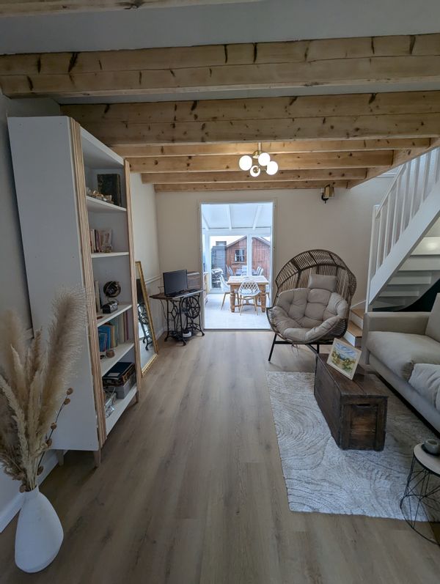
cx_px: 220
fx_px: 271
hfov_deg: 78.2
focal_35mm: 16
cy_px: 292
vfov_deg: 94.4
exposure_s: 1/180
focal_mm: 2.35
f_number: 2.2
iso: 46
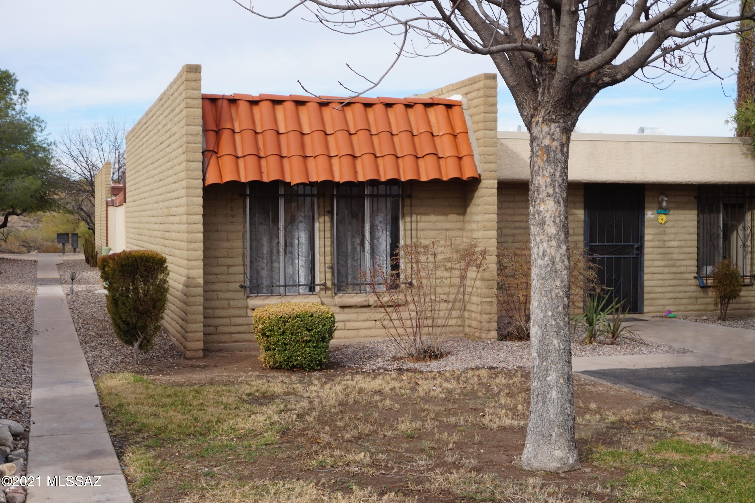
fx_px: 1006
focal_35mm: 48
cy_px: 252
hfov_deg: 41.1
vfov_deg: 28.0
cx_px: 378
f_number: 11
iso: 100
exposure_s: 1/80
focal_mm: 32
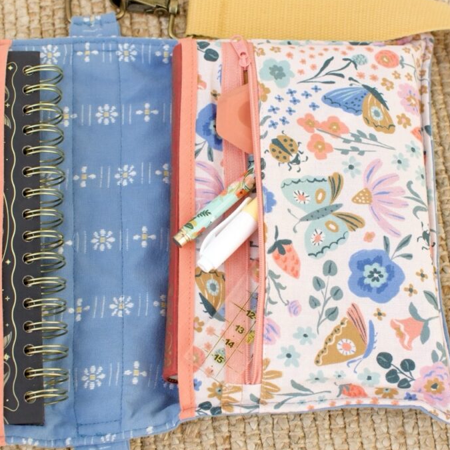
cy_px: 225
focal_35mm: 68
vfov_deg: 25.5
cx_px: 239
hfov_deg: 25.5
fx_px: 995
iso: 2000
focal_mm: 35
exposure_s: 1/3200
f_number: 5
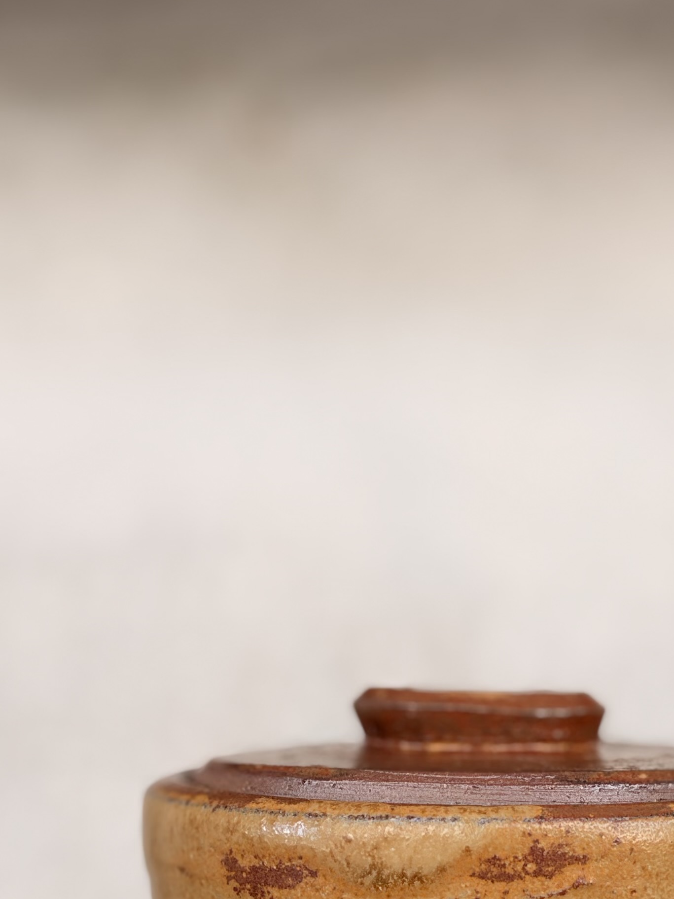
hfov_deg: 12.8
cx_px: 501
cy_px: 806
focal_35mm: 115
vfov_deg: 16.9
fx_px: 2986
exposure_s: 1/229
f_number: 1.6
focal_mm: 5.96
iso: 32
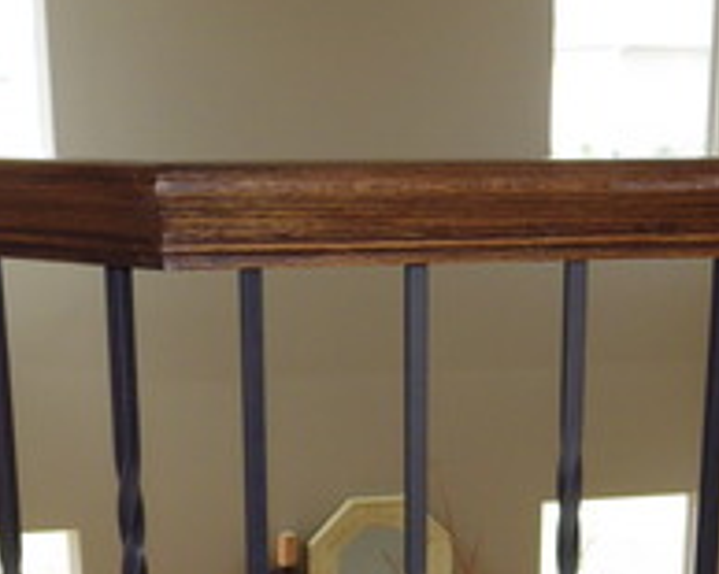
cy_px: 574
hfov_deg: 26.7
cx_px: 430
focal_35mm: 71
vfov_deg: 20.8
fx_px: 1510
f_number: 3.1
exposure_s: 1/160
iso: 100
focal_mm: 4
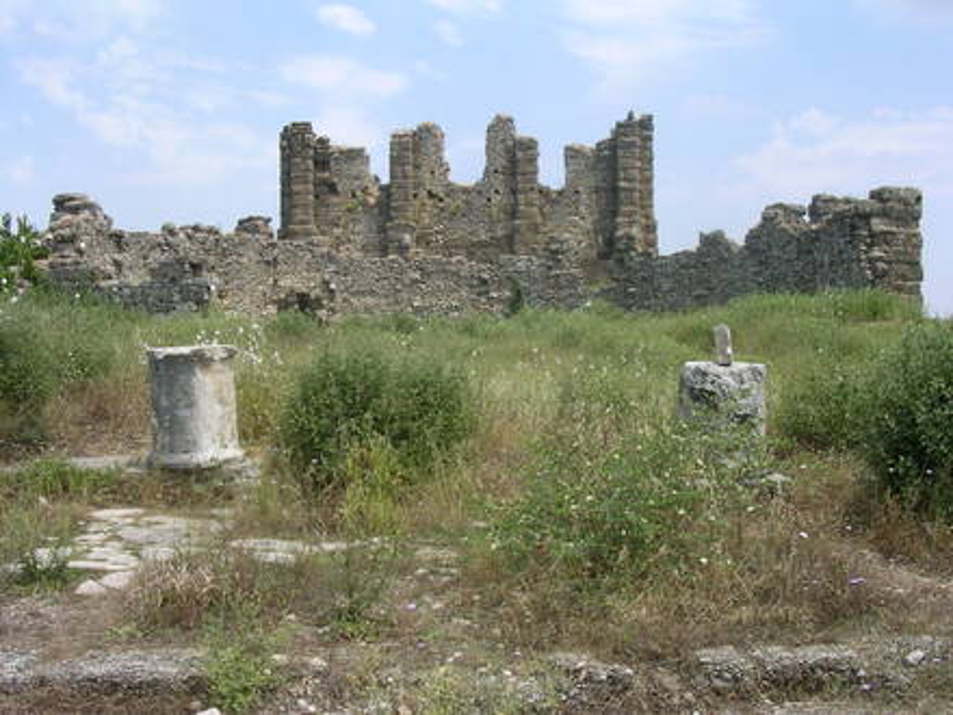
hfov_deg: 49.0
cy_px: 358
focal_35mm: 38
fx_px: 1046
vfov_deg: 37.7
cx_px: 476
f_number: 5.6
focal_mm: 5.8
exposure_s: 1/260
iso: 100
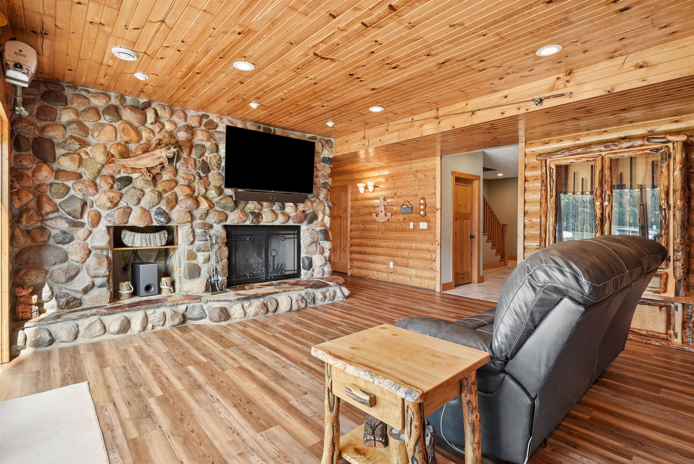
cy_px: 232
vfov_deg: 70.5
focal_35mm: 17
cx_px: 347
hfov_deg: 93.3
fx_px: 328
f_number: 9
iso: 400
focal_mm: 17
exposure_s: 1/15
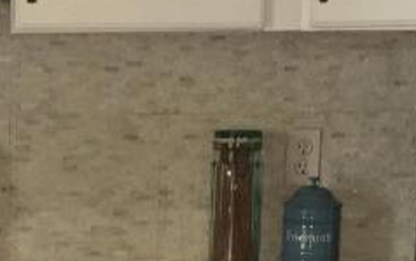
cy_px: 412
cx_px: -7
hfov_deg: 15.5
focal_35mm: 132
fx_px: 1497
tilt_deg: -13.8
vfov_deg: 9.6
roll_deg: +0.2
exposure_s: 1/30
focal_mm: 4.15
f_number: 2.2
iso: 125
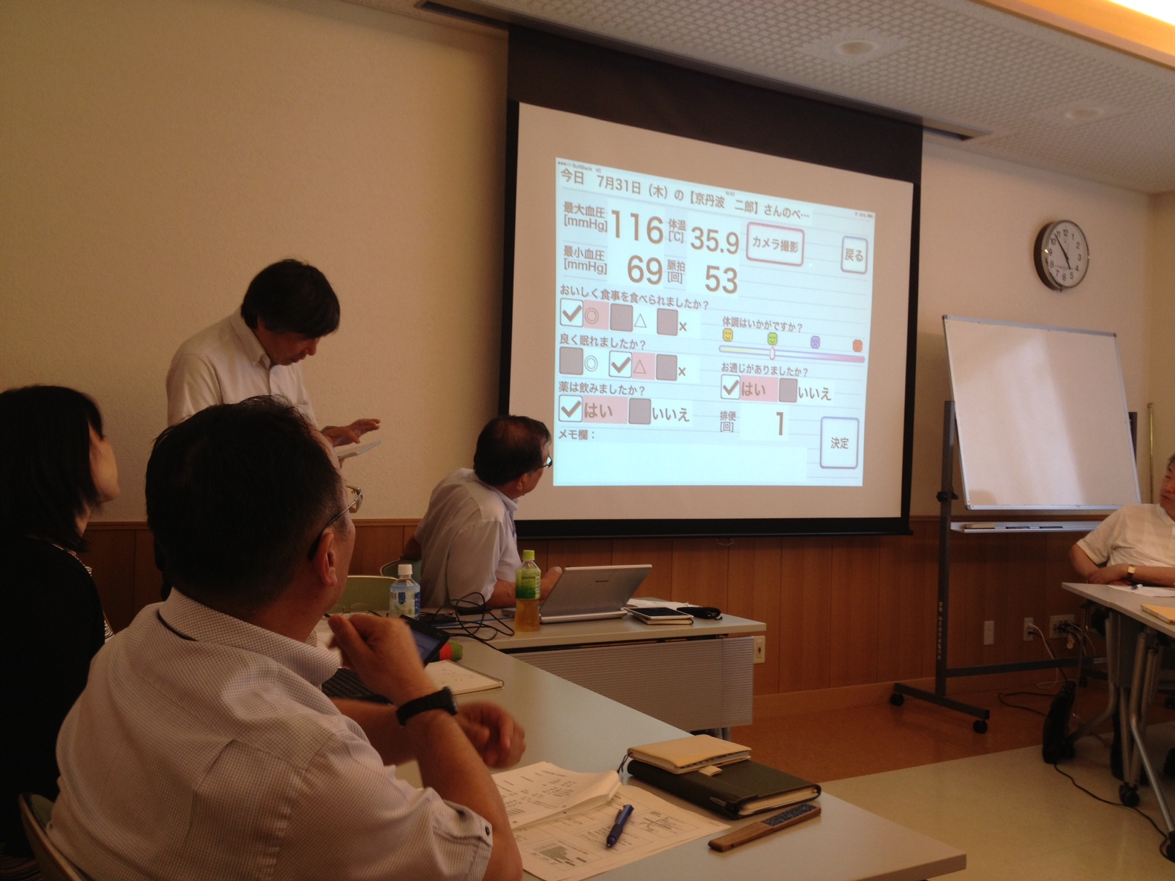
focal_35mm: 35
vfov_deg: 40.7
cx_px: 588
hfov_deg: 52.6
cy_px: 440
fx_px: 1188
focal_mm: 4.28
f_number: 2.4
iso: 50
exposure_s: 1/40
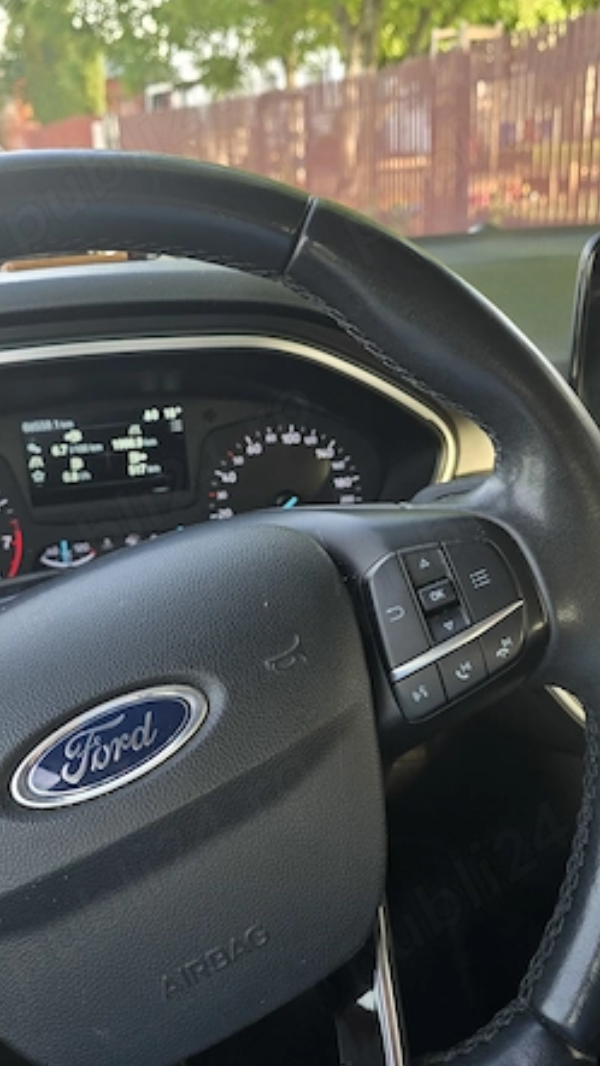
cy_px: 528
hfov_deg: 34.7
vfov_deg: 58.0
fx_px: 961
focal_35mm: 34
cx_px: 325
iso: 80
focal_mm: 6.3
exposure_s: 1/180
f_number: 1.7
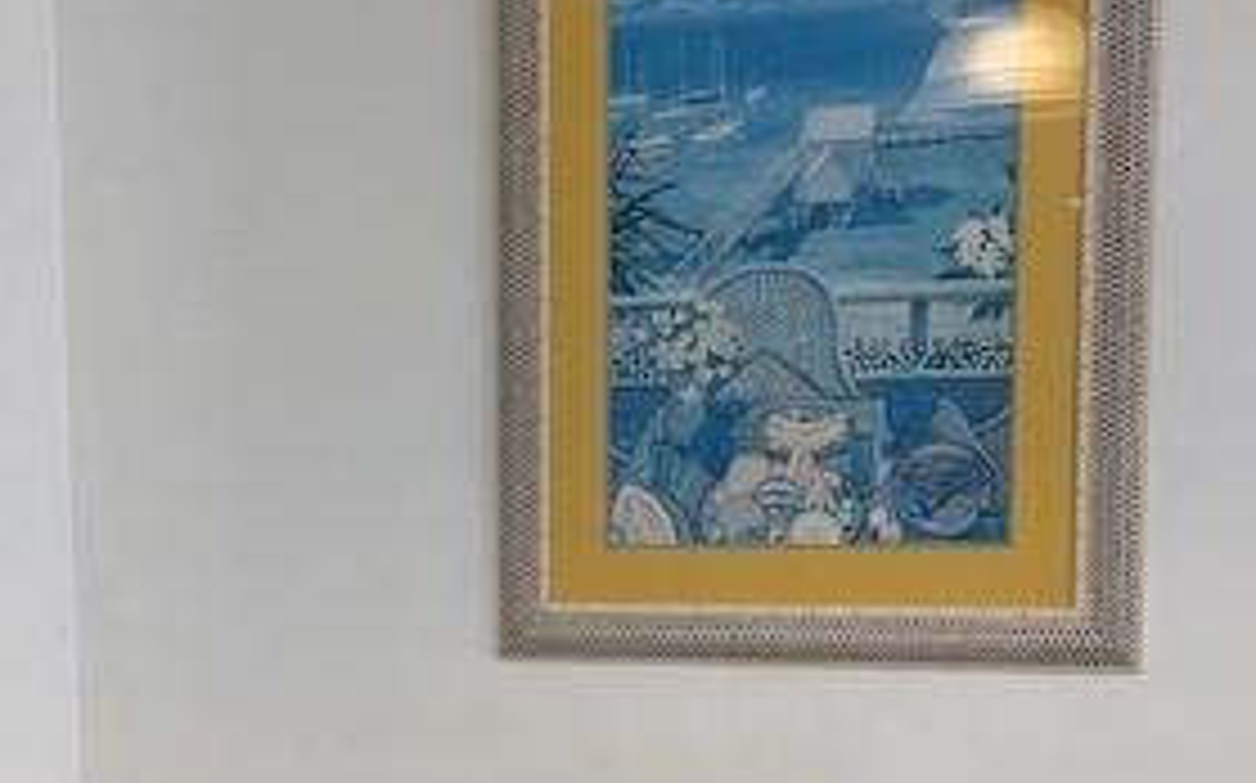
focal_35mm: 73
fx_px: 2497
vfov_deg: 17.6
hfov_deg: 28.1
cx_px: 428
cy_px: 680
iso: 200
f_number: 1.78
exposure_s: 1/127
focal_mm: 6.76
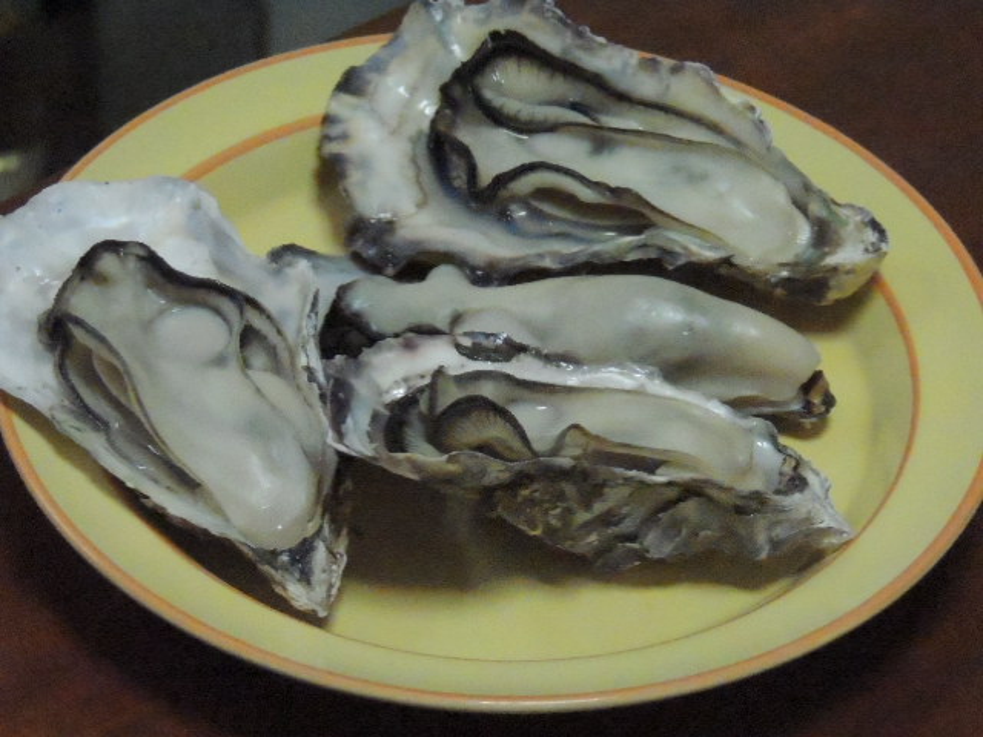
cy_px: 368
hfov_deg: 14.6
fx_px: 3834
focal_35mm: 135
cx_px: 492
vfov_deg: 11.0
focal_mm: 24
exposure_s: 1/400
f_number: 4.3
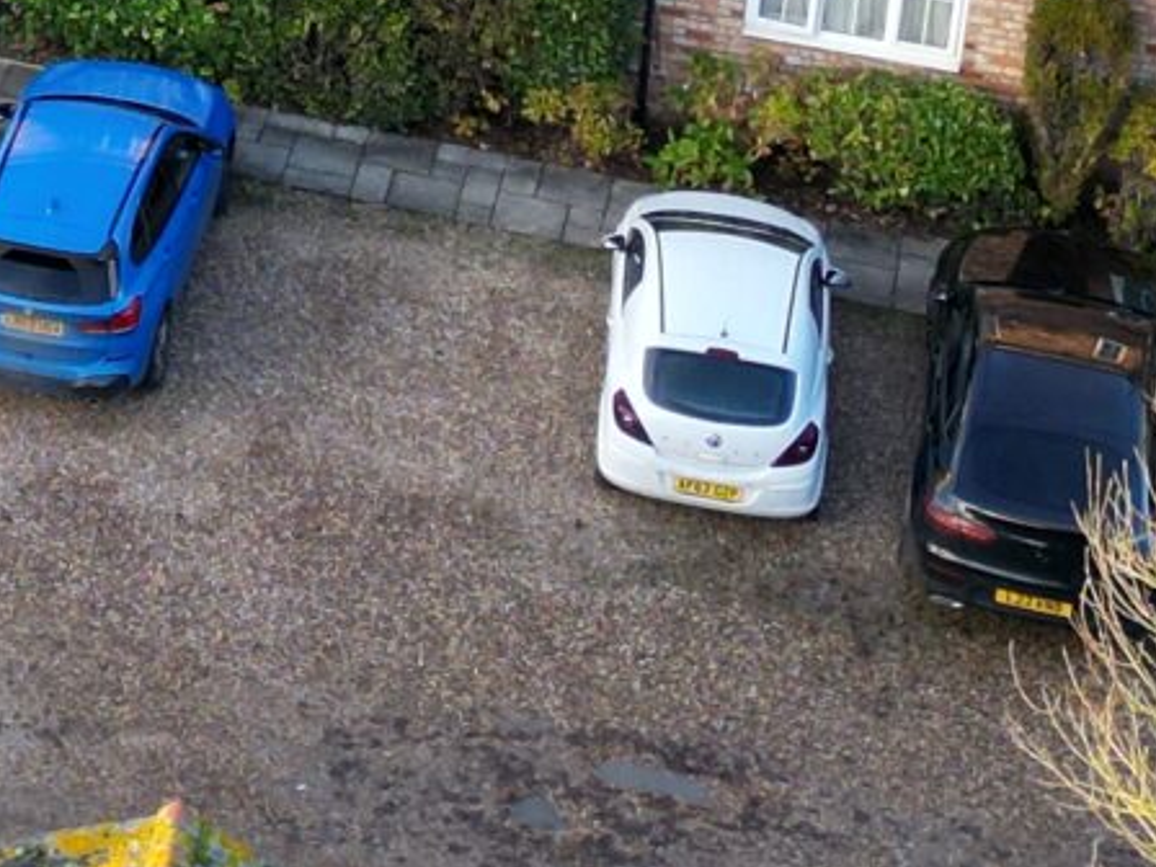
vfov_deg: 10.3
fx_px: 4575
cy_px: -575
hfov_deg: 13.6
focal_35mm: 137
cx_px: -563
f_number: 1.7
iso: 110
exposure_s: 1/350
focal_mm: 6.72
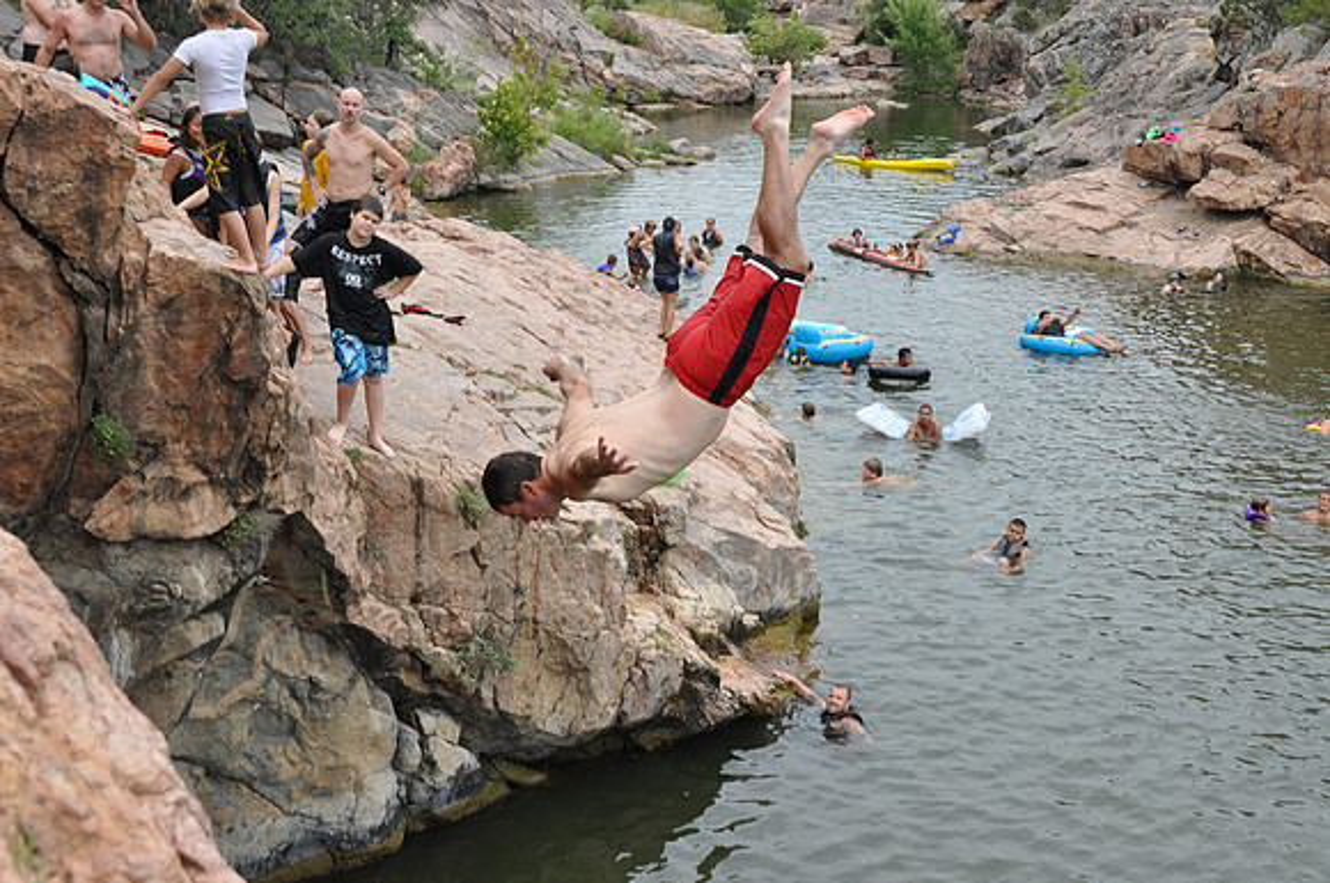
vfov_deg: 28.0
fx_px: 1771
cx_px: 665
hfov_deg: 41.2
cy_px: 442
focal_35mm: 48
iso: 400
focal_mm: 32
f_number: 5
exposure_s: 1/1250
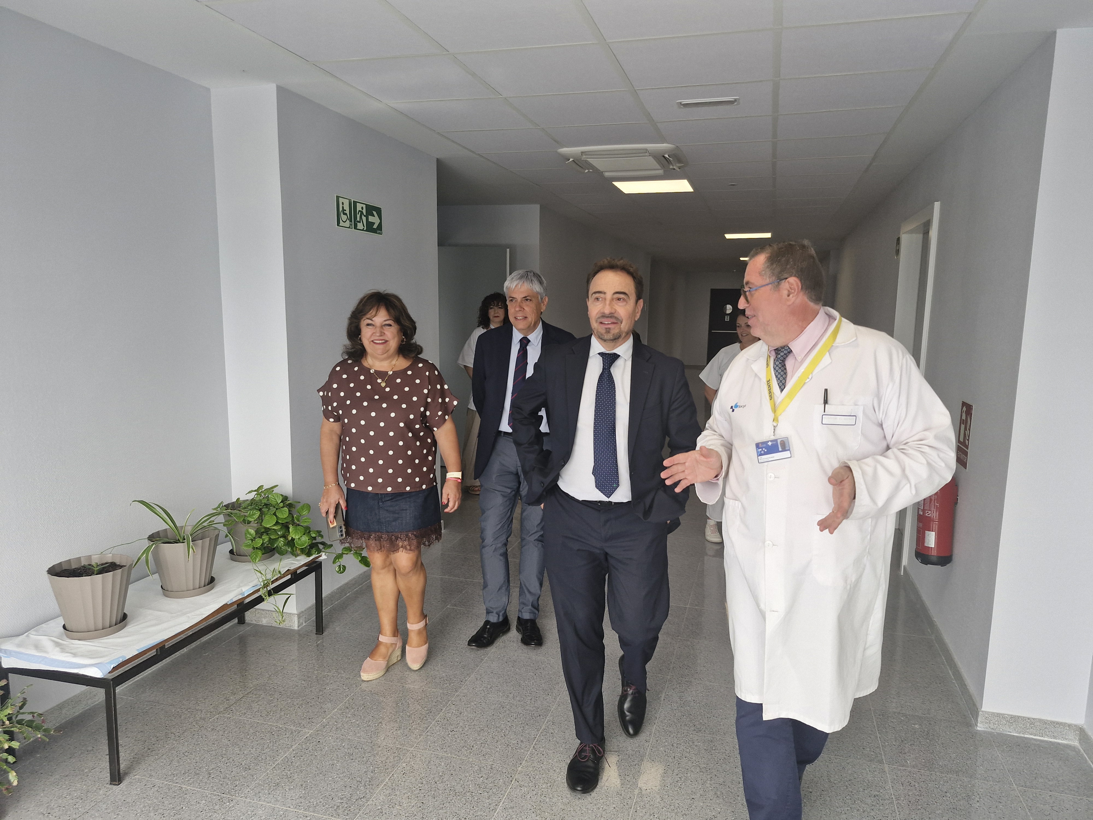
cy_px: 410
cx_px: 546
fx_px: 726
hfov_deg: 73.9
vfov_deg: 58.9
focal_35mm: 23
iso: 50
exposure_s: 1/180
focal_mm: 5.54
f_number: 1.8
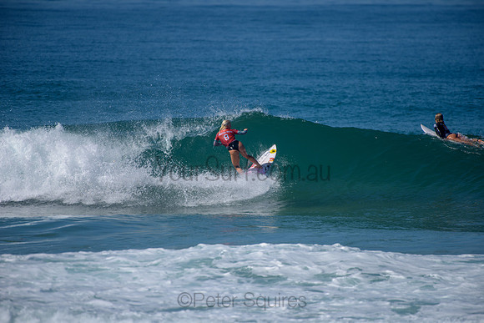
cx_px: 242
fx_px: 6723
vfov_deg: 2.8
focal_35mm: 500
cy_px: 162
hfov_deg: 4.1
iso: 140
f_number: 5.6
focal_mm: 500
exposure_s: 1/2000
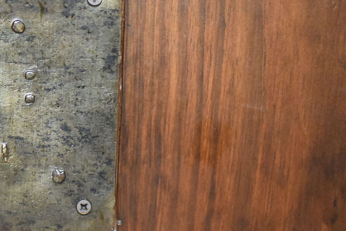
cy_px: 136
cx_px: -19
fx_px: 875
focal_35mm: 91
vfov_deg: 15.0
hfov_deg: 21.4
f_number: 1.4
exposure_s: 1/125
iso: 8000
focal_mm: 35
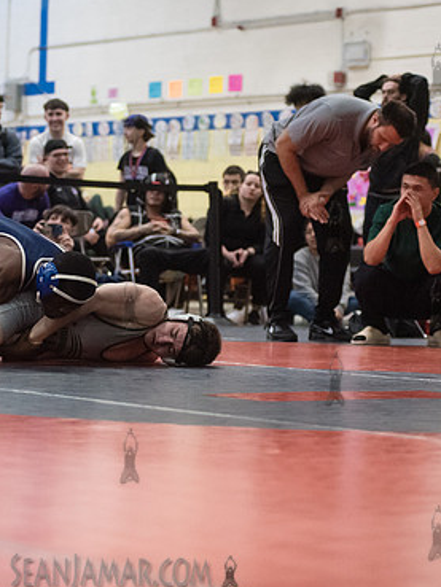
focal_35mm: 121
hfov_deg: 12.2
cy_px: 301
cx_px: 129
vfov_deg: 16.3
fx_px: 2054
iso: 8000
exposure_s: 1/500
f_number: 3.5
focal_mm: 80
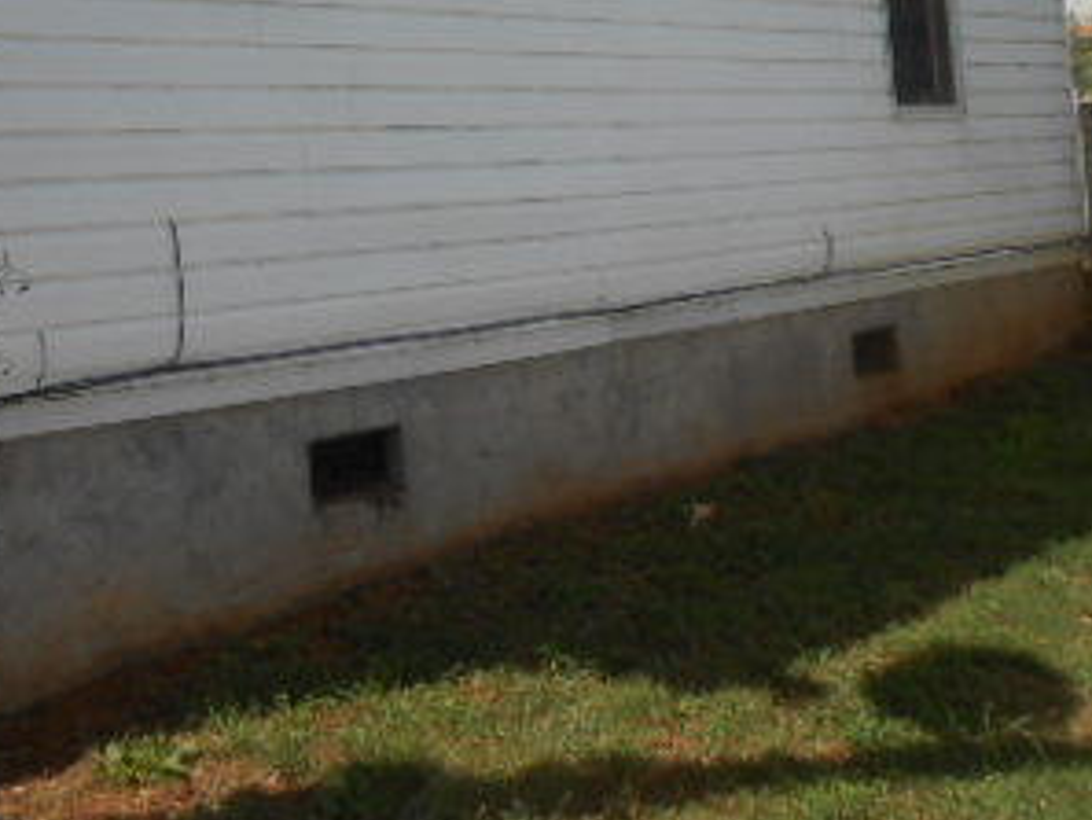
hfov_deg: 33.3
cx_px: 210
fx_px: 1767
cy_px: 55
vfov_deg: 25.2
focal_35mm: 56
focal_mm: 4.6
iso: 80
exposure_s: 1/1000
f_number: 3.5
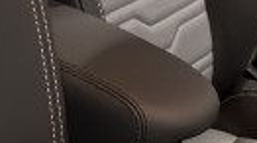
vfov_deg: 5.6
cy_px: 392
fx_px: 1394
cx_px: 363
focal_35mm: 205
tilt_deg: -29.6
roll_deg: -13.5
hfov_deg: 10.2
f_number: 1.78
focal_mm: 6.76
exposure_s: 1/25
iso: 640
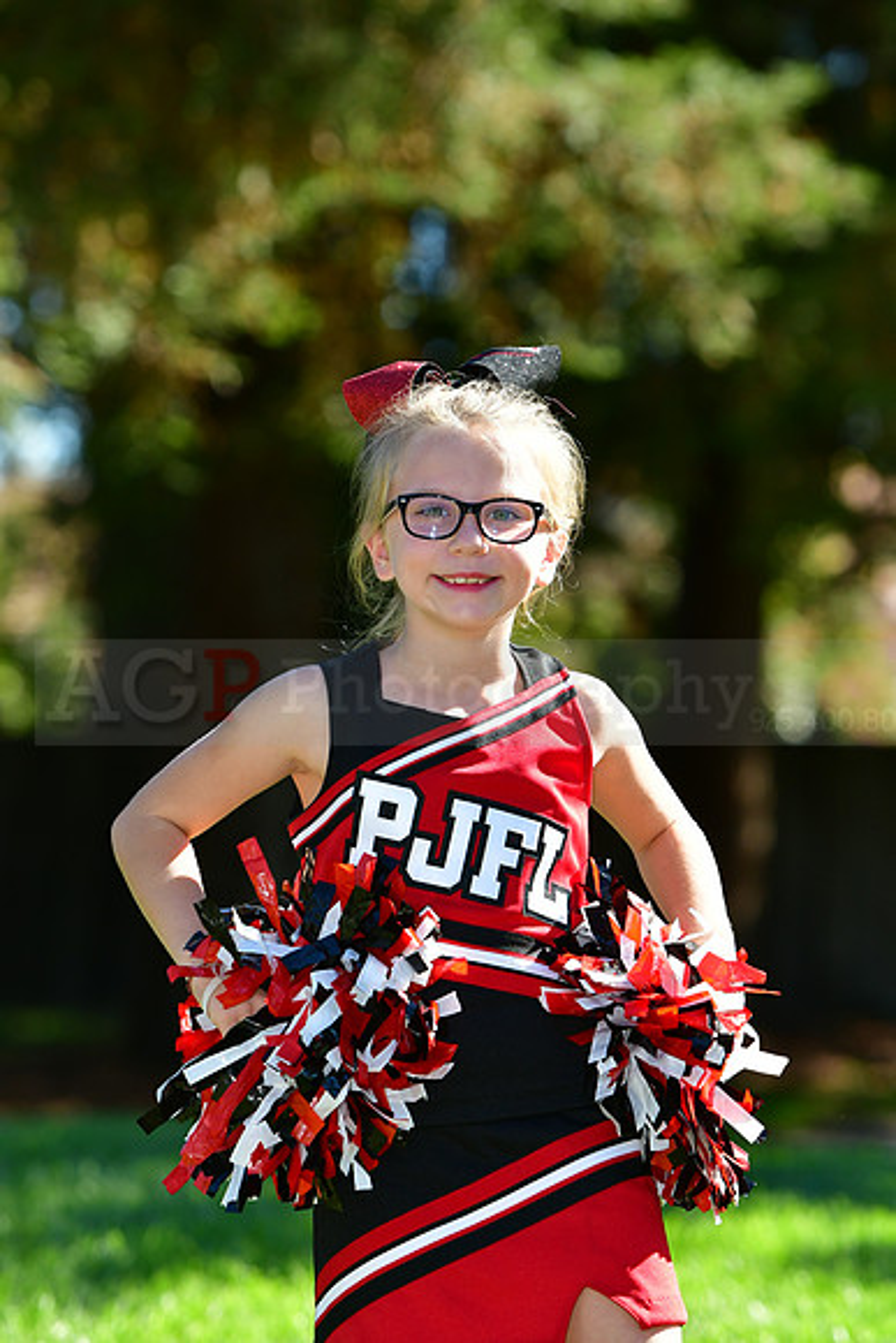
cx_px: 448
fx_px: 9234
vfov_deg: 8.3
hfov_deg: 5.6
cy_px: 672
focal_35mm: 248
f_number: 4.5
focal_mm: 165
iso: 400
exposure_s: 1/1000
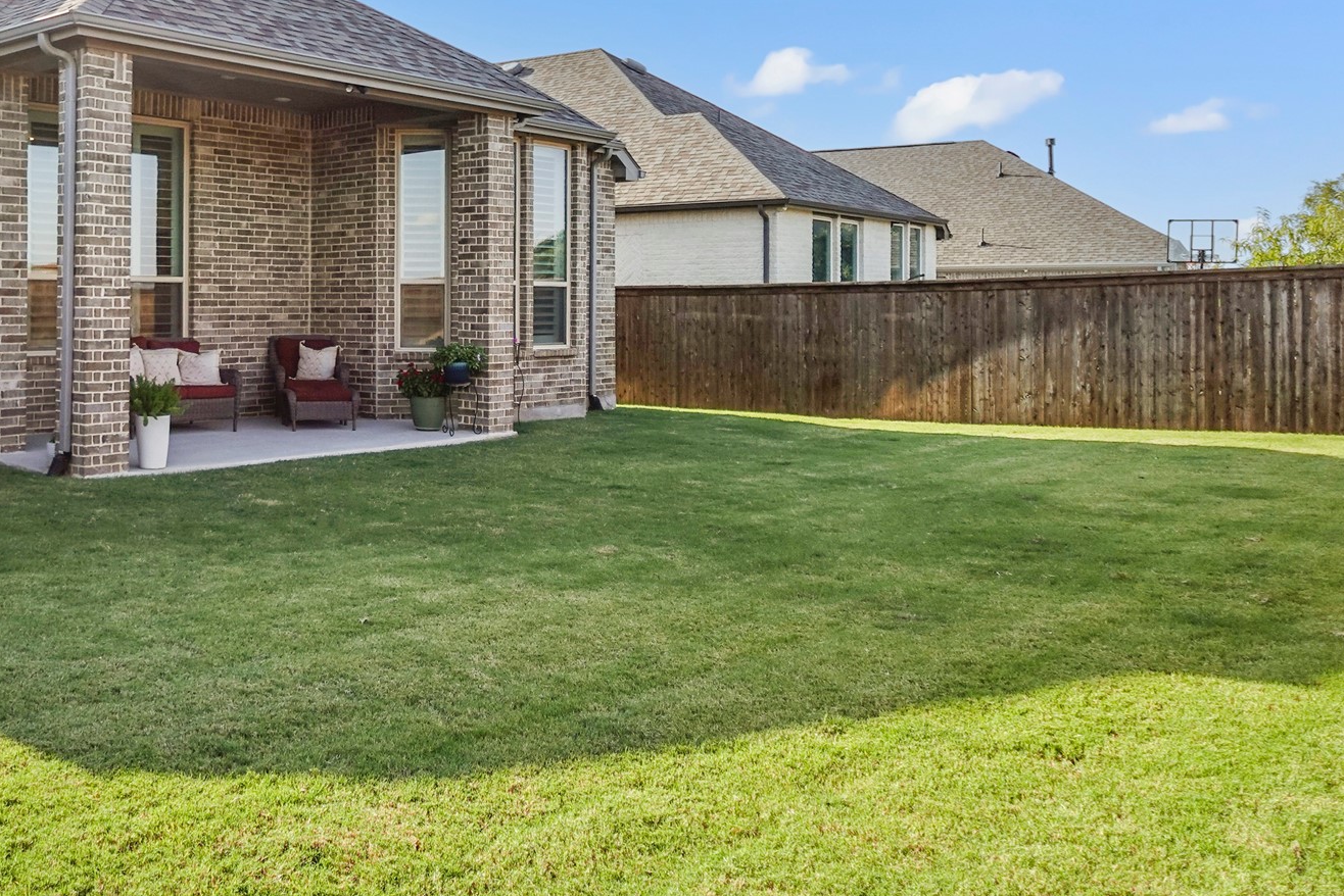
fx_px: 1232
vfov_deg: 39.8
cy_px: 346
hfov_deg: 55.1
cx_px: 372
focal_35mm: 33
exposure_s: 1/2500
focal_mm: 7.6
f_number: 2
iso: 125
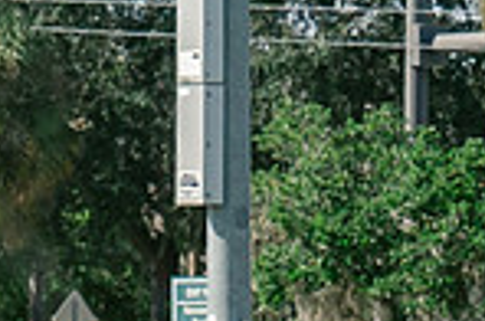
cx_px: 152
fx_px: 11722
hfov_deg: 2.4
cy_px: 670
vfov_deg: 1.6
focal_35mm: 872
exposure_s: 1/1000
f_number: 5.6
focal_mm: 70
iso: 250
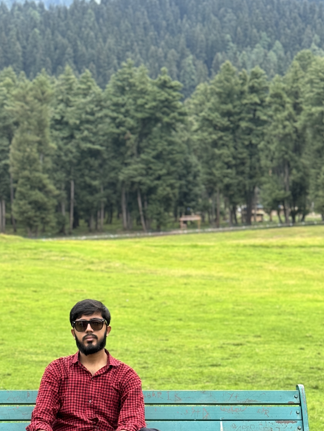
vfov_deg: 22.2
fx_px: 1073
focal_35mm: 86
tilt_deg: -3.3
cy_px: 384
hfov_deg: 17.1
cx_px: 107
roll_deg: +0.2
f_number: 1.78
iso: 64
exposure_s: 1/832
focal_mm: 6.76
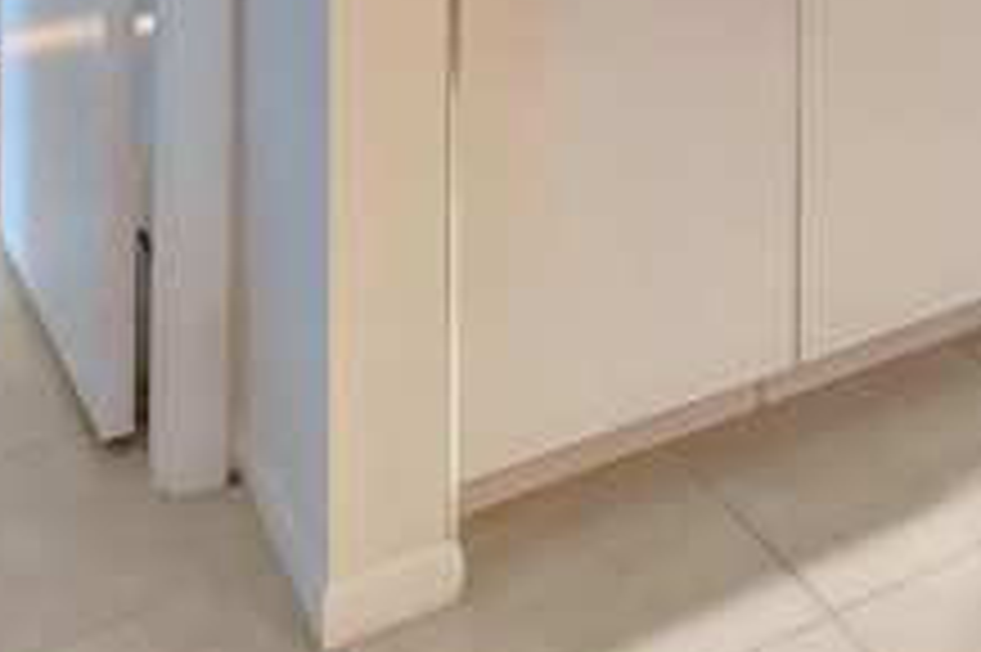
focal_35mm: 55
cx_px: 1012
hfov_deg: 32.9
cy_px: -456
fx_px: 1498
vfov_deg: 19.6
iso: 8000
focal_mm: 10
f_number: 8
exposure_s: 1/15
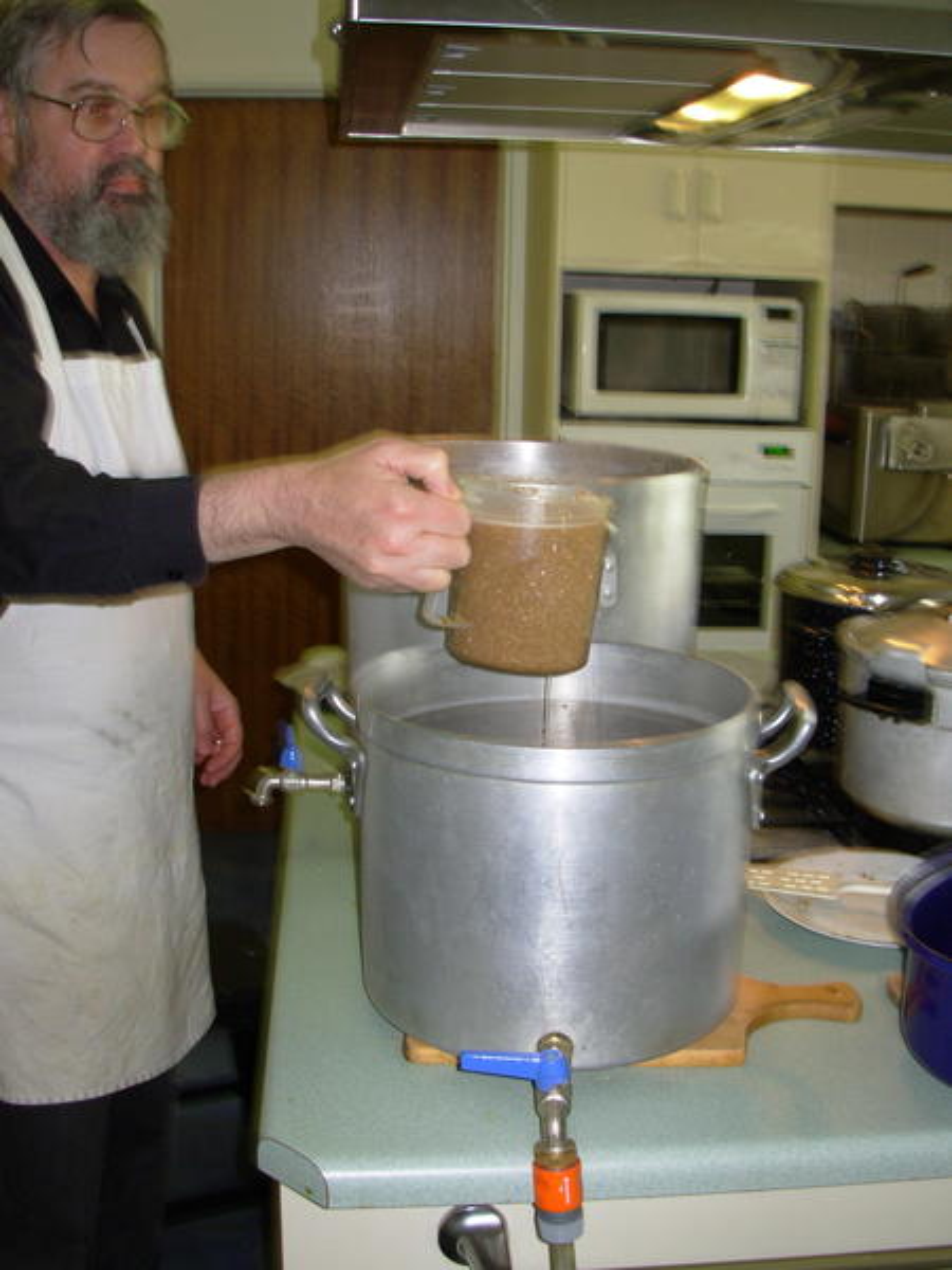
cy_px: 635
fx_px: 1393
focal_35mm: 38
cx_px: 476
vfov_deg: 49.0
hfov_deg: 37.7
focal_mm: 6.3
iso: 50
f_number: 2.9
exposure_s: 1/32
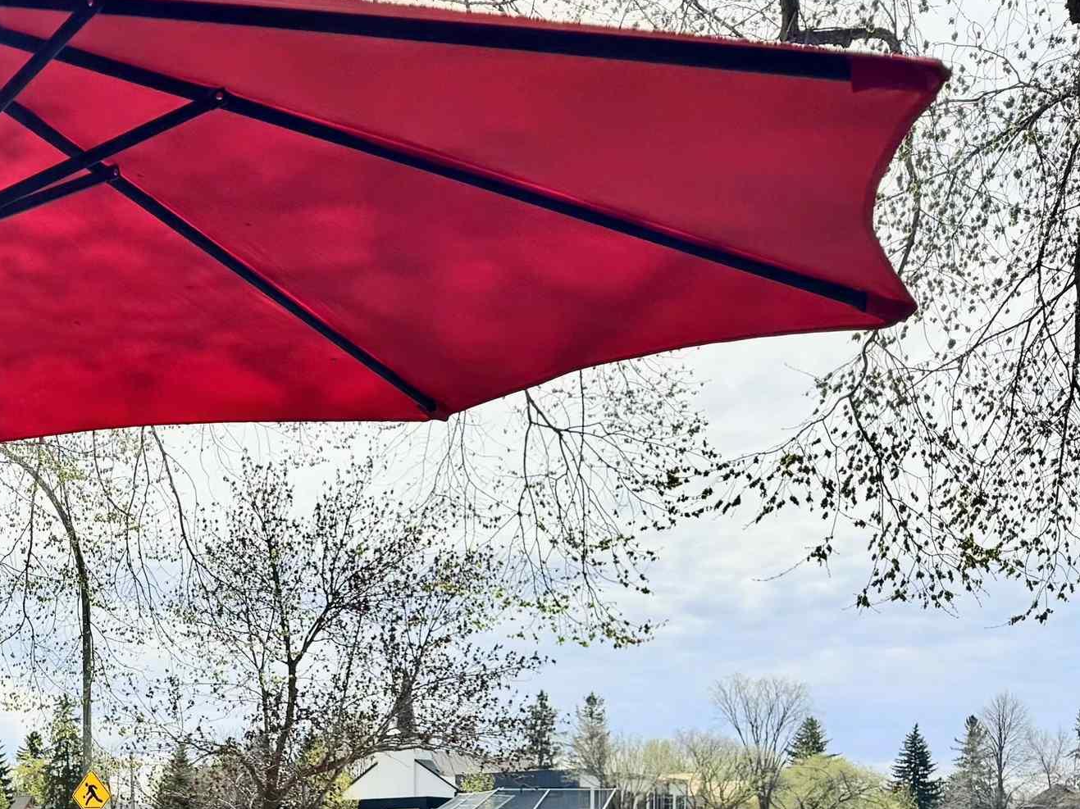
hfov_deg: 31.8
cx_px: 13
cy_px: 935
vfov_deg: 24.0
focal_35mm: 56
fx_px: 1747
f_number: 1.78
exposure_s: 1/5000
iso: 80
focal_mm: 6.76
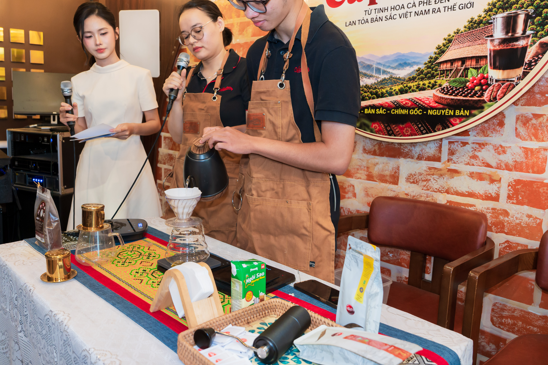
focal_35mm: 29
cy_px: 156
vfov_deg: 44.8
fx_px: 441
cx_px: 230
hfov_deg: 63.3
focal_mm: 24
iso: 2000
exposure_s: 1/125
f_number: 5
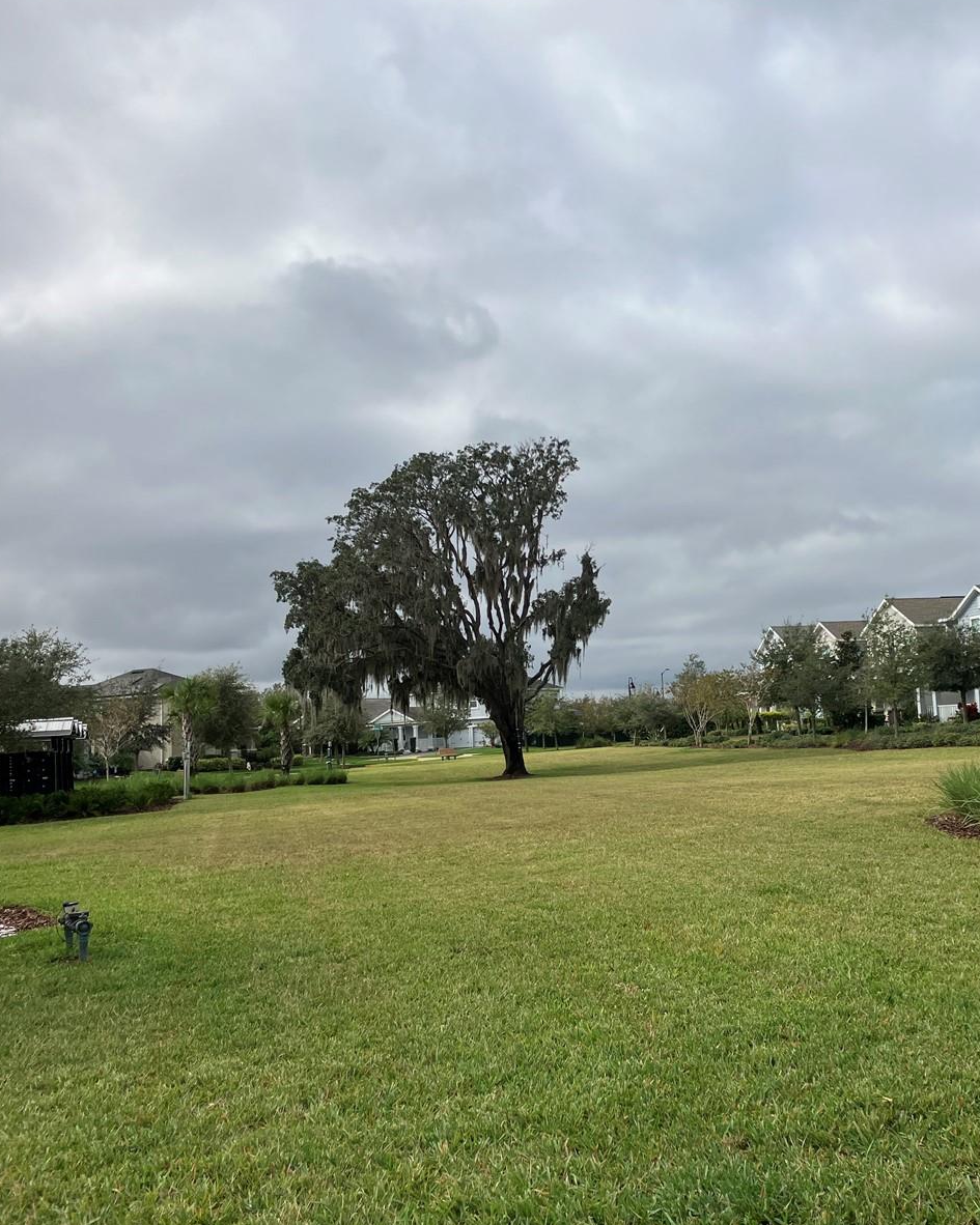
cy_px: 607
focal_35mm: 37
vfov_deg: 49.1
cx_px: 673
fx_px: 1342
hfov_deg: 39.5
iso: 32
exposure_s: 1/3247
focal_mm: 3.99
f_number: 1.8
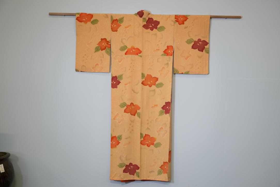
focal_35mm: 51
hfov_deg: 38.9
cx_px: 140
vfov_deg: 26.5
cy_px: 94
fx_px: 397
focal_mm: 51
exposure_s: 1/60
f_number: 4
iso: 320
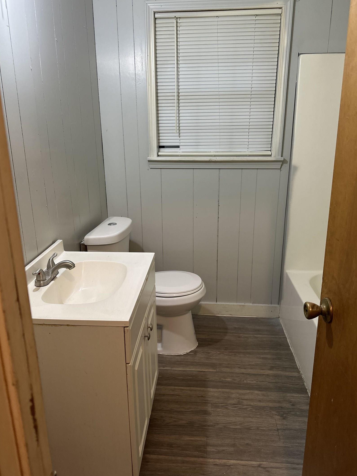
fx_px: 358
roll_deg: +0.7
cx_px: 173
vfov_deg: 67.3
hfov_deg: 53.0
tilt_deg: -15.9
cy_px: 228
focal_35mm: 26
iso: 200
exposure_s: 1/60
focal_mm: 6.86
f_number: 1.78
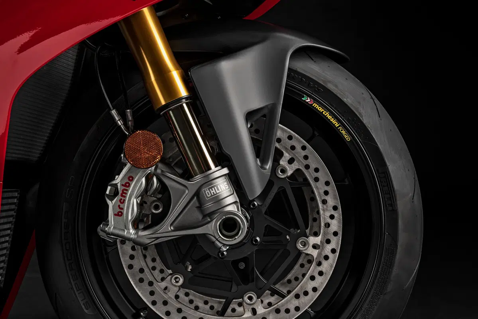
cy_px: 160
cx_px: 239
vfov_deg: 27.0
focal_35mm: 50
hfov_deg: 39.6
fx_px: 664
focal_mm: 50
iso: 100
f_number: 11
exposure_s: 1/125
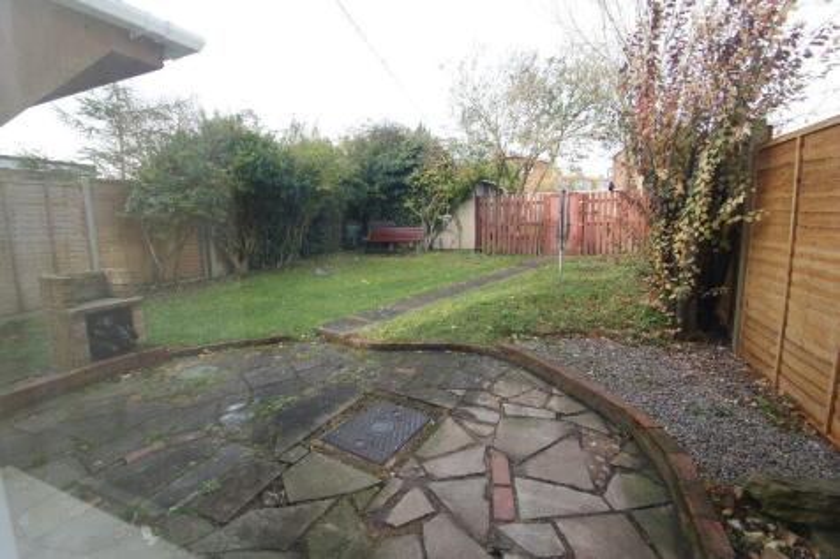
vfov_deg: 77.3
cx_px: 420
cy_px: 280
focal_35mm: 15
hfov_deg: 100.4
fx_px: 350
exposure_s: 1/40
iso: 100
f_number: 5.6
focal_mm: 10
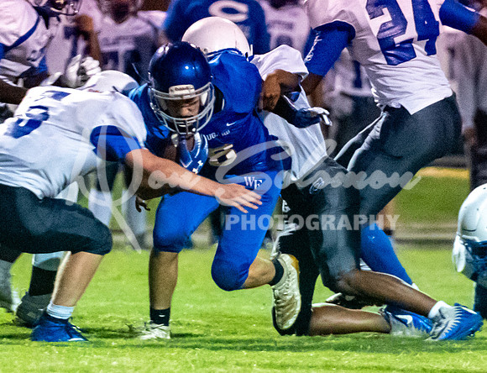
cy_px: 257
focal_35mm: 737
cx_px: 125
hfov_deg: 2.7
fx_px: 10443
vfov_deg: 2.0
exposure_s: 1/800
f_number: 4
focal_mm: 280
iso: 25600
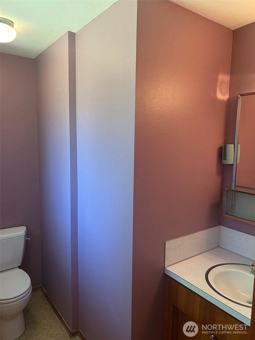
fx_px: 255
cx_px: 128
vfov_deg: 67.3
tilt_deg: -6.9
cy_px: 170
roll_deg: -0.7
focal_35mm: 26
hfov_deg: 53.1
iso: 200
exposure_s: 1/60
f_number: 1.5
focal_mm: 5.7
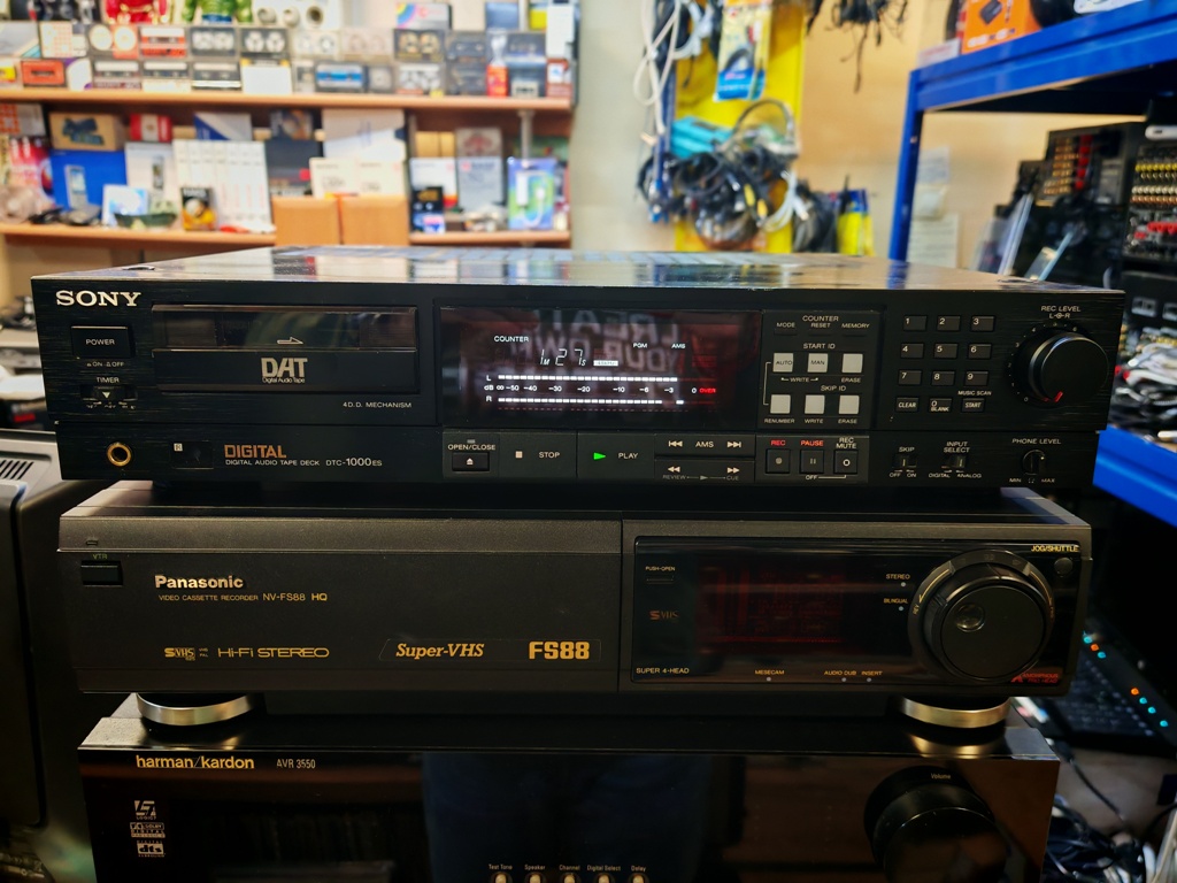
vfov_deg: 51.4
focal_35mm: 27
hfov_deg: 65.3
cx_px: 588
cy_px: 442
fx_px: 918
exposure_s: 1/33
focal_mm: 6.67
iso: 640
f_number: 1.9
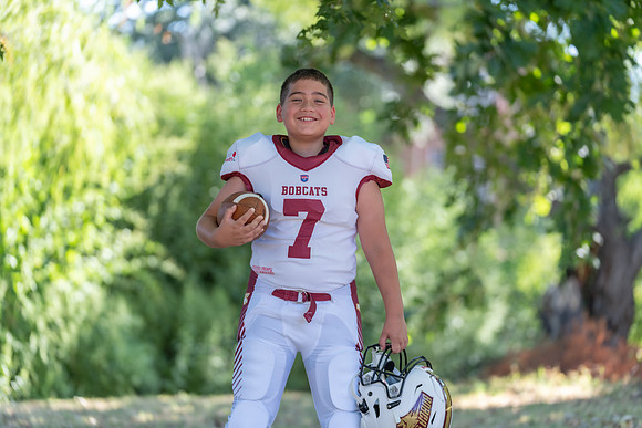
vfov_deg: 11.2
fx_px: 2194
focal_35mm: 123
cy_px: 214
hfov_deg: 16.6
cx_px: 321
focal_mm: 123
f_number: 2.8
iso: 200
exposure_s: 1/320
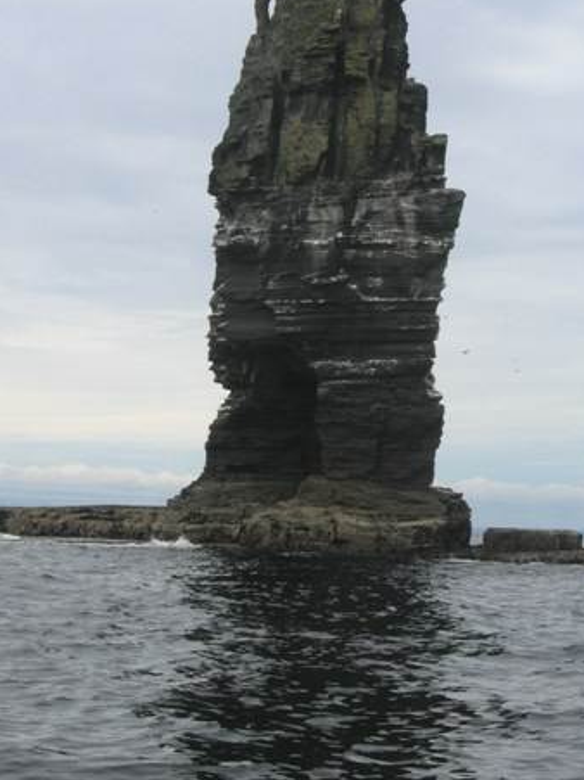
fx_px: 1980
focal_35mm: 88
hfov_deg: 16.8
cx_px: 356
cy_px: 258
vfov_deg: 22.2
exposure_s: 1/340
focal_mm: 12.9
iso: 64
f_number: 6.1
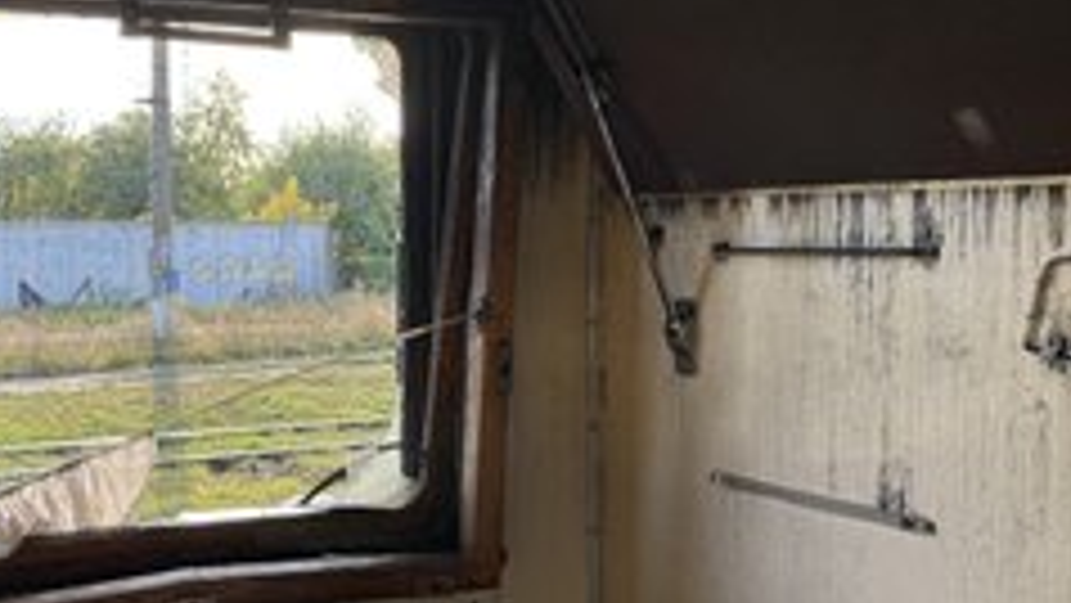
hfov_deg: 43.8
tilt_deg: -2.1
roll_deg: -0.2
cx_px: 189
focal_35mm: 44
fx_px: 1250
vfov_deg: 27.1
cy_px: 279
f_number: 1.78
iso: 80
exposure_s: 1/481
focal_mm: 6.76
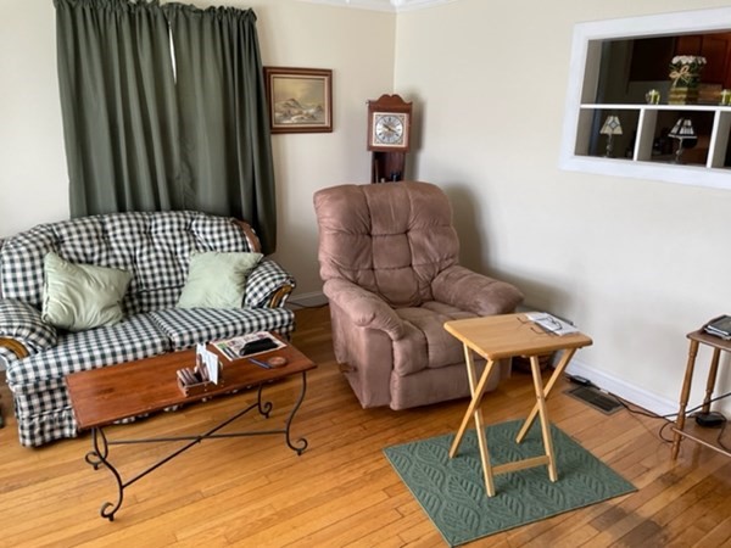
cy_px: 274
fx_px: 549
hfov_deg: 67.3
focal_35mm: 26
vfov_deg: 53.1
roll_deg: +0.3
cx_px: 366
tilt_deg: -12.4
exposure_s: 1/106
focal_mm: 4.2
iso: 125
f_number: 1.6
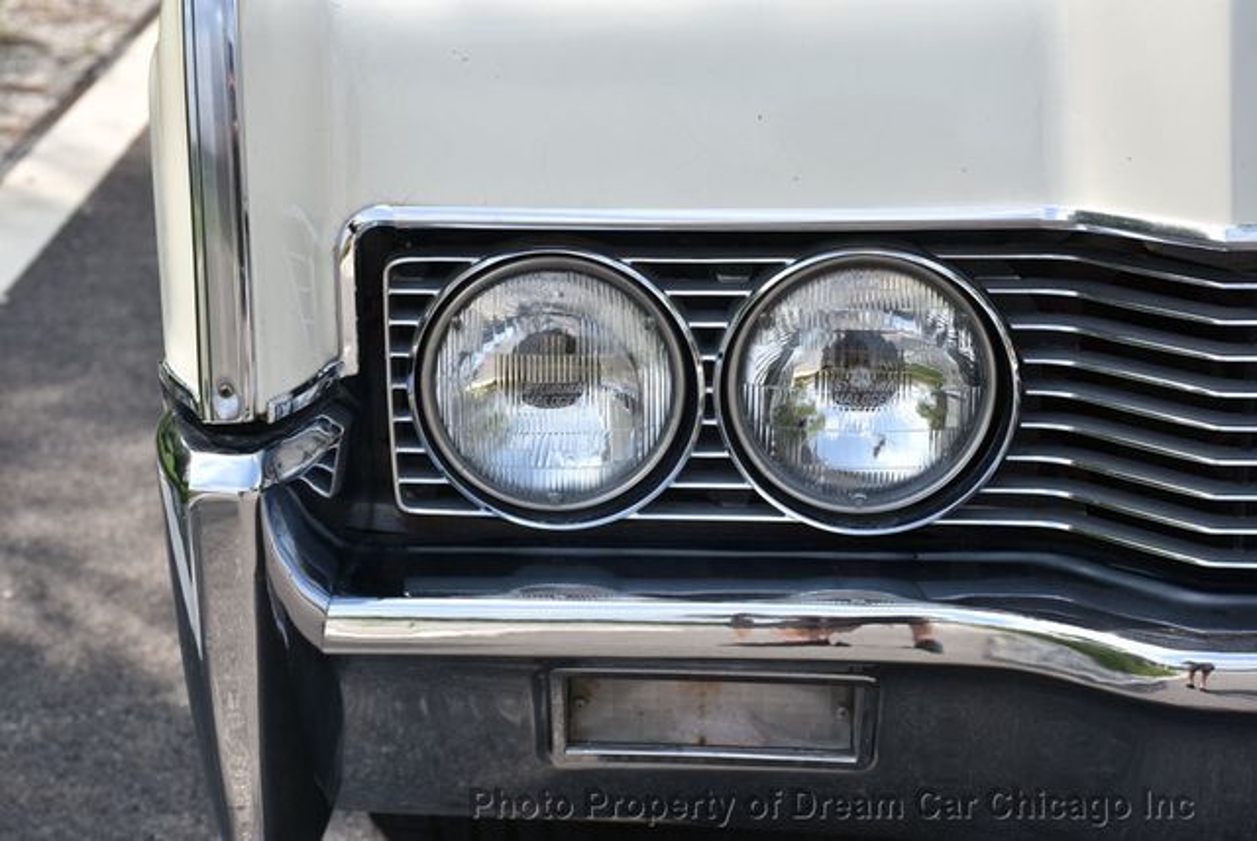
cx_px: 628
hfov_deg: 27.0
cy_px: 420
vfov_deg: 18.2
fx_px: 2621
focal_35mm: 75
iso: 180
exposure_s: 1/500
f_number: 8
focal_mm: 50
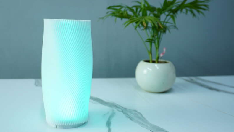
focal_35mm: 37
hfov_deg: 54.6
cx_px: 118
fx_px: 227
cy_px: 66
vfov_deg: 32.4
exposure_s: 1/40
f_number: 4
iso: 500
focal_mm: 23
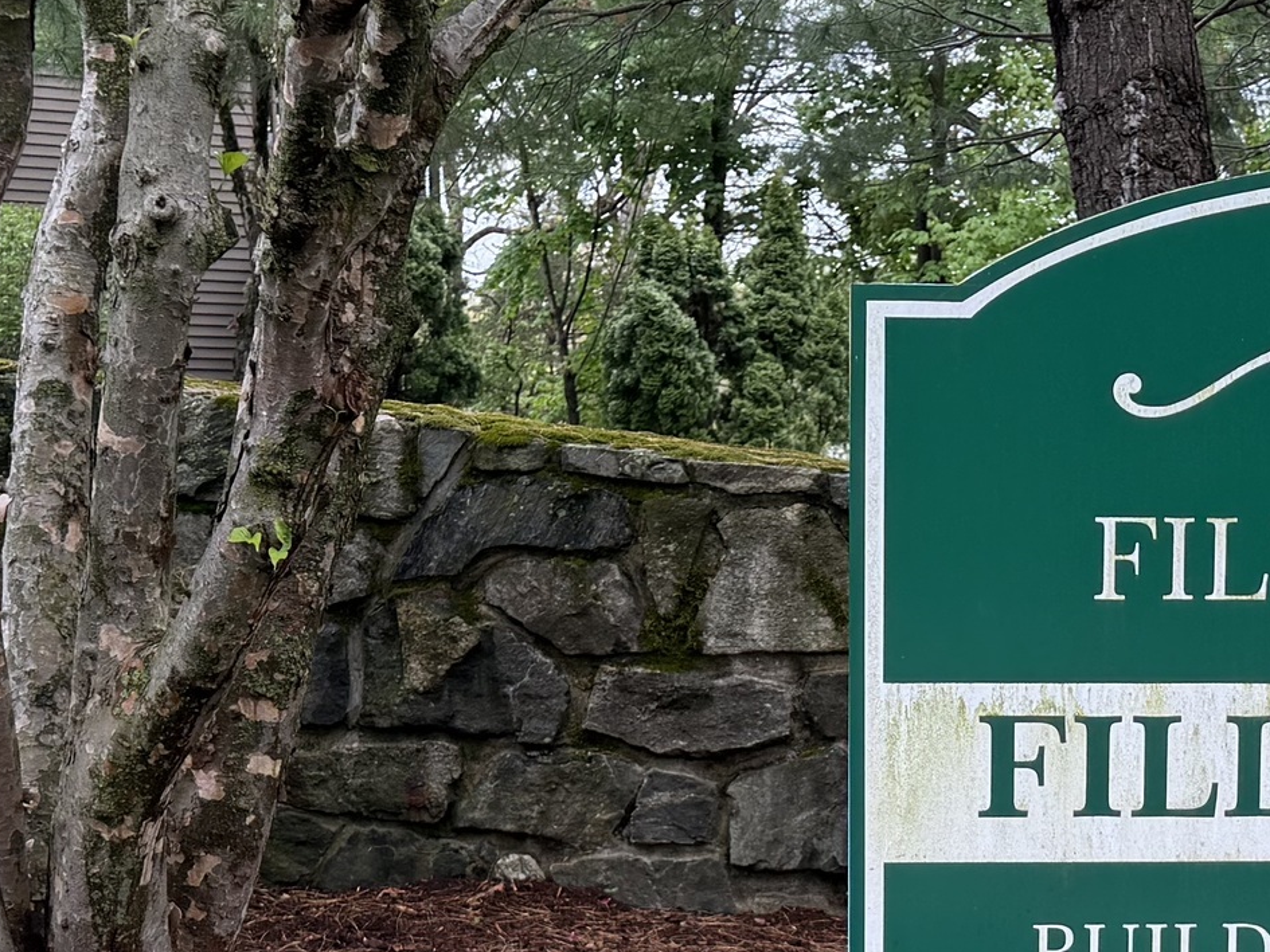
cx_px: 953
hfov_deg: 24.7
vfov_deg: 18.7
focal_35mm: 78
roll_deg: +0.0
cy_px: 767
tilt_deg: -5.8
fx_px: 2862
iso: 80
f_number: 1.78
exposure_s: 1/423
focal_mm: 6.76
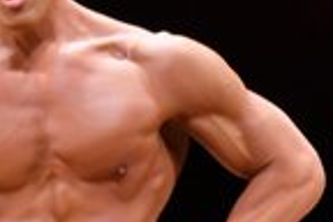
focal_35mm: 1534
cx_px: 117
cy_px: 245
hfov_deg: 1.3
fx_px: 14188
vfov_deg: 0.9
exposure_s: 1/400
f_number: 5.6
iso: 4000
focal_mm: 190
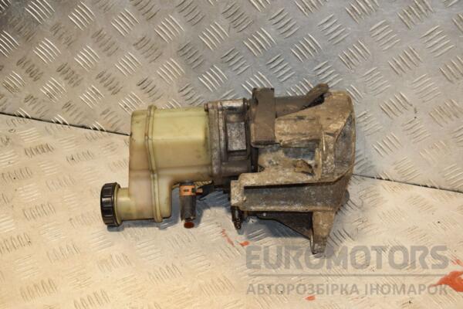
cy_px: 154
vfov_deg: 25.8
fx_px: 675
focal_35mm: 52
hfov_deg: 37.9
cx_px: 232
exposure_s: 1/200
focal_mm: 35
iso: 800
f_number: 6.3
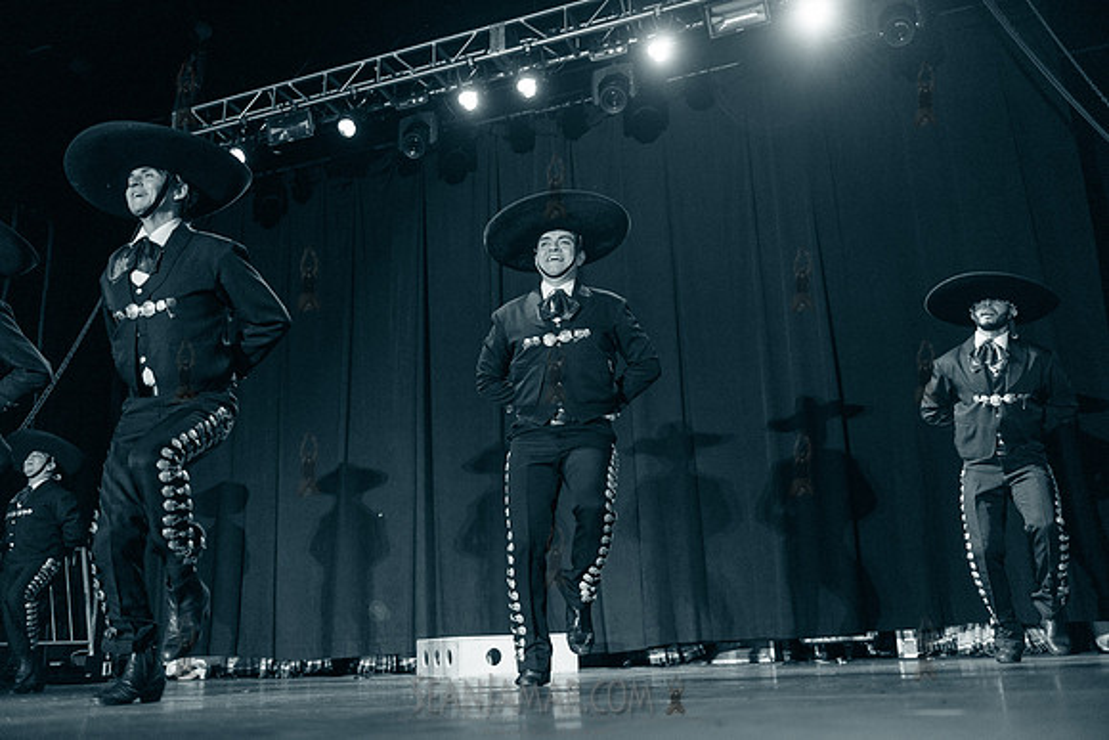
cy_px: 370
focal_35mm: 32
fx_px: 986
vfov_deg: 41.1
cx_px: 554
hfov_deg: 58.7
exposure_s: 1/500
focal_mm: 32
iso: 4000
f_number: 2.8
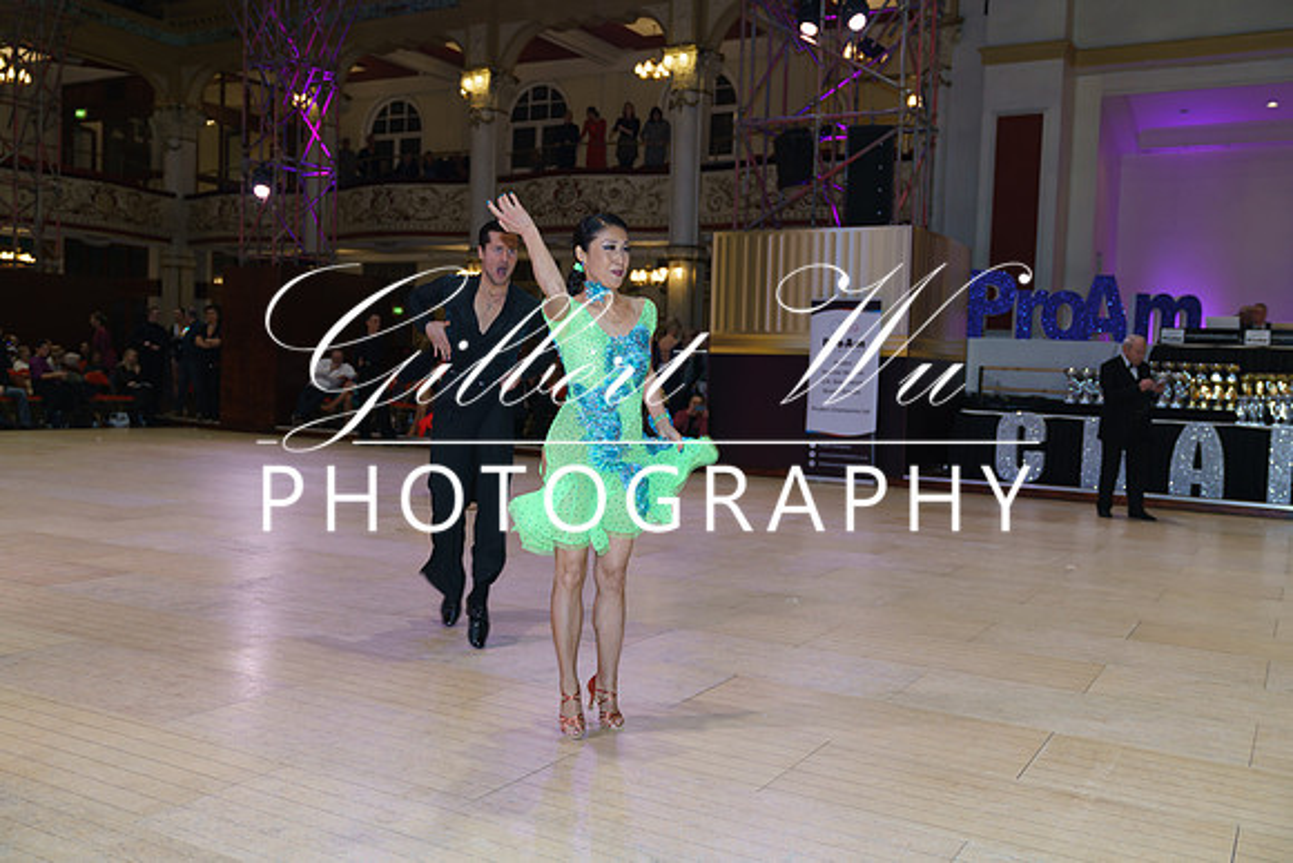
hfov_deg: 58.7
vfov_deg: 41.1
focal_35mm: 32
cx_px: 646
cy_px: 432
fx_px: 1150
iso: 400
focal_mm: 32
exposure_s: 1/200
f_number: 2.8
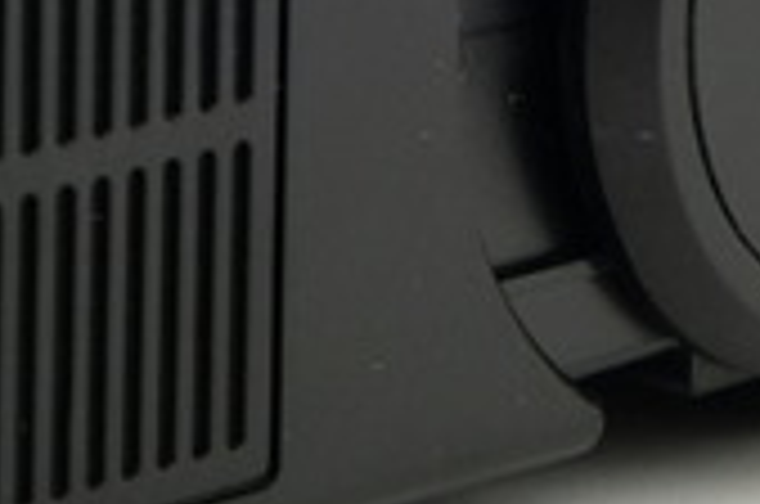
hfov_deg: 5.9
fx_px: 7333
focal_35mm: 348
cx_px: 319
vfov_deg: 3.9
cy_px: -243
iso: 200
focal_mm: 32.9
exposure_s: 1/125
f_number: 8
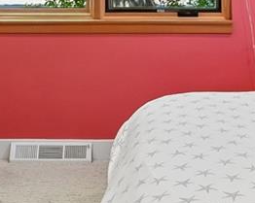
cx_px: 148
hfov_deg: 21.5
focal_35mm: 89
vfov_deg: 16.4
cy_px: -51
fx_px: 670
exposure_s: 1/20
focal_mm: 15.5
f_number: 10
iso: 400
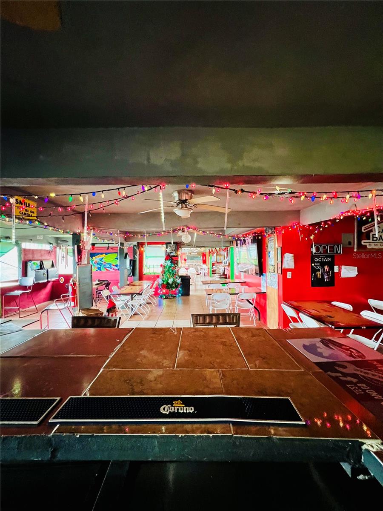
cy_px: 256
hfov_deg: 89.9
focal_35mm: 13
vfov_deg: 106.2
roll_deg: +0.3
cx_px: 192
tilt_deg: +0.3
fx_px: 192
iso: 640
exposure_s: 1/60
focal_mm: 1.57
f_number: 1.8
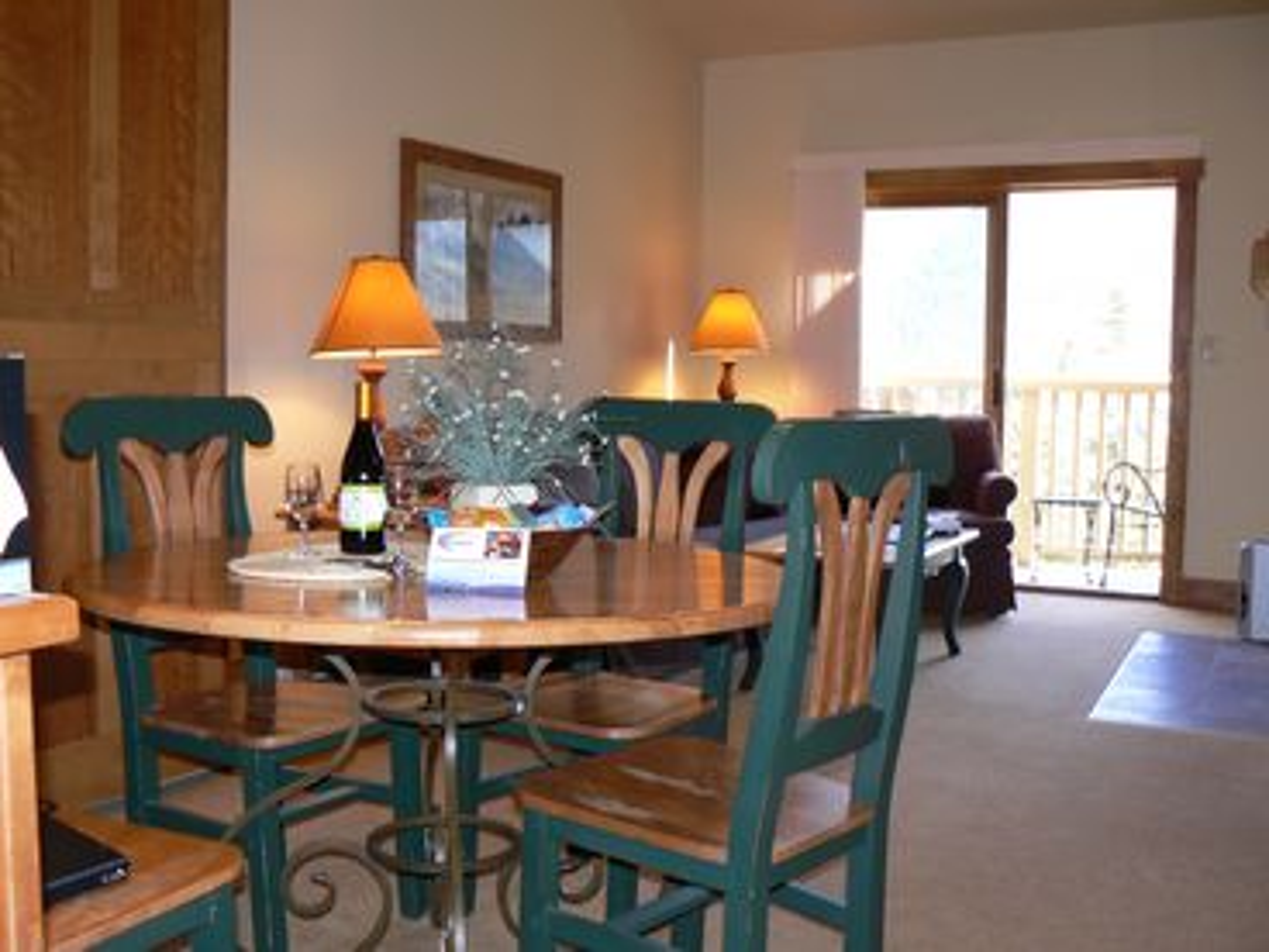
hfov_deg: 51.4
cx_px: 634
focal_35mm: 36
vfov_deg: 39.7
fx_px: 1320
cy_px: 476
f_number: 2.8
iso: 100
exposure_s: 1/30
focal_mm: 6
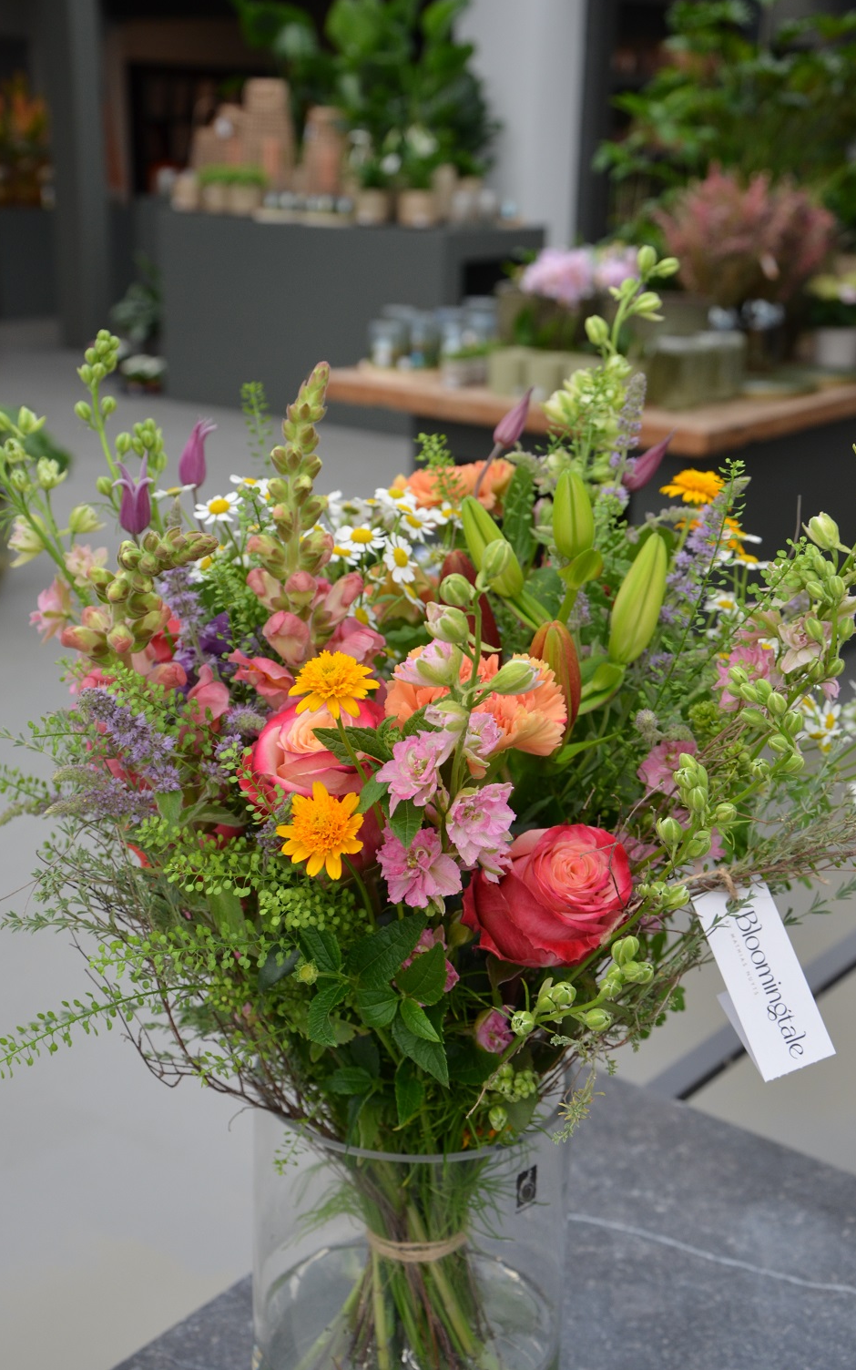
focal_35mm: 49
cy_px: 685
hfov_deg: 26.3
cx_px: 407
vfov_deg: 41.1
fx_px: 1829
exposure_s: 1/100
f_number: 5.6
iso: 400
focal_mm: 32
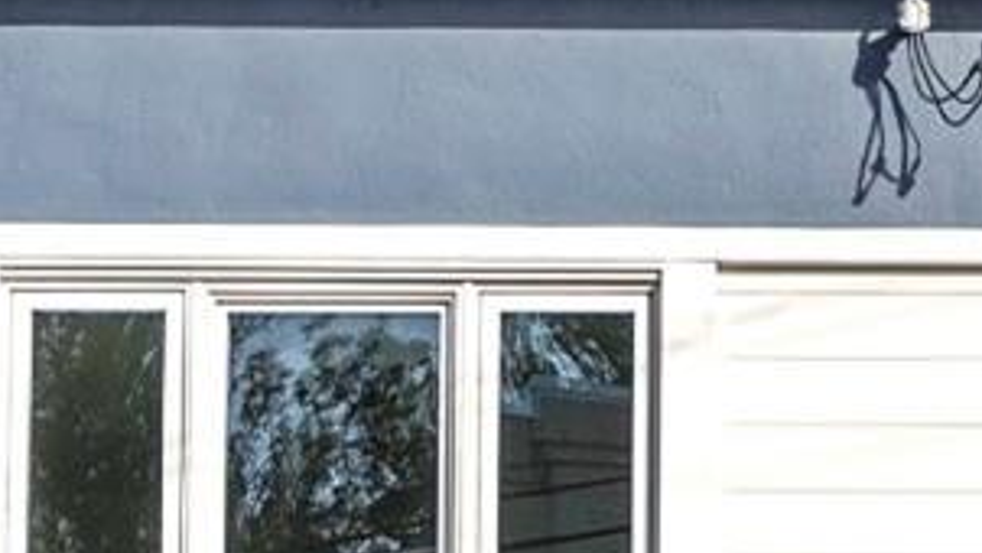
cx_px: 1080
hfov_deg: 10.2
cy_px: 1119
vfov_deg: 5.7
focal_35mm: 208
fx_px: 5417
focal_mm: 27
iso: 100
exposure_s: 1/1000
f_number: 4
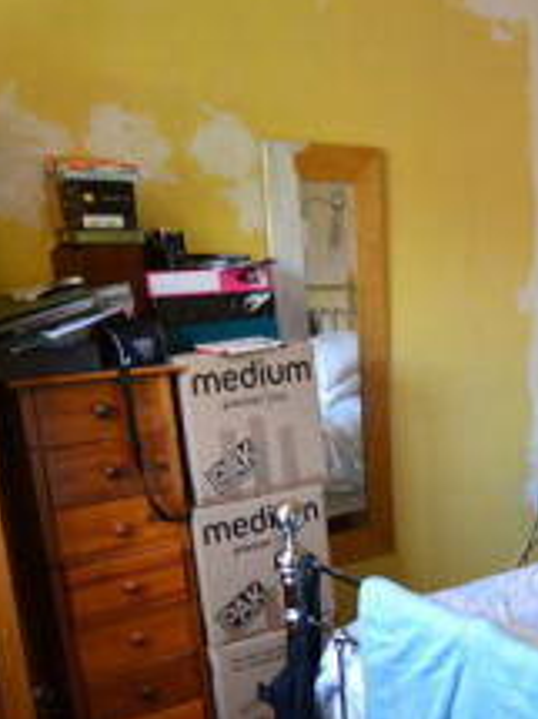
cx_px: 543
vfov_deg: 41.4
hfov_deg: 30.4
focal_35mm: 44
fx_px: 913
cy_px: 557
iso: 800
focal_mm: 10
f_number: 4
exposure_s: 1/60
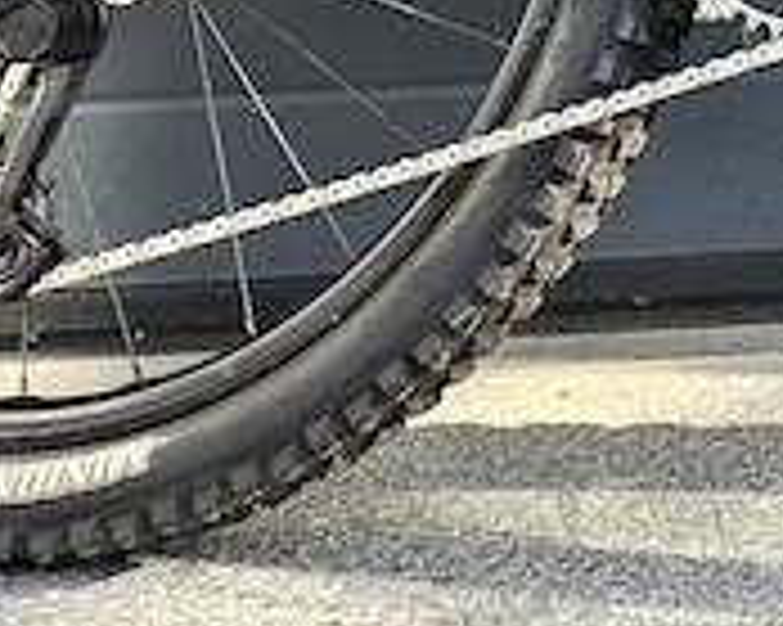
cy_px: -527
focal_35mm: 132
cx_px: 1534
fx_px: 3057
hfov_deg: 12.8
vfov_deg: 10.9
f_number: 1.8
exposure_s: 1/239
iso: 40
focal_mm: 5.4
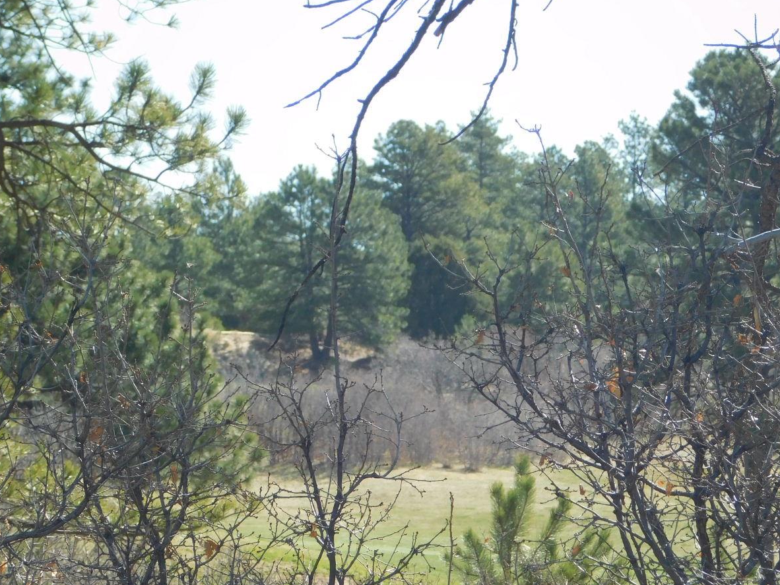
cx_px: 404
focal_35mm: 314
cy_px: 334
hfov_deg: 6.3
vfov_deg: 4.7
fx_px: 7077
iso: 125
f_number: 5.6
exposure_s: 1/200
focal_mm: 41.3
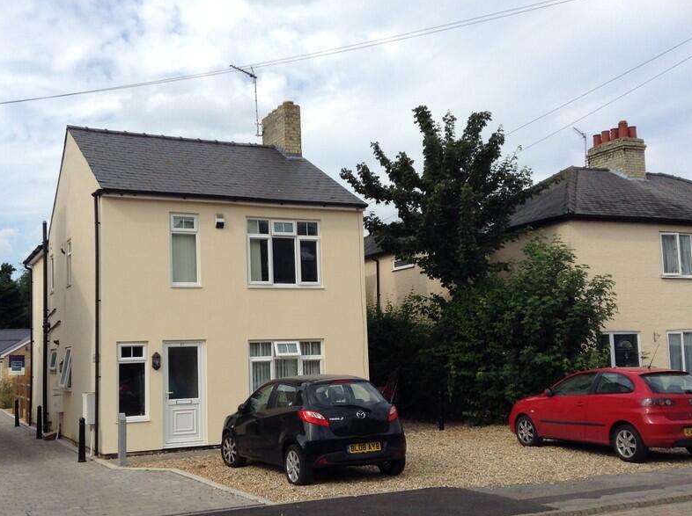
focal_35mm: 43
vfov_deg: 33.5
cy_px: 291
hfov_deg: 43.6
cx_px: 264
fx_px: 858
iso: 25
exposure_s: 1/1114
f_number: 2.4
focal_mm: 3.3
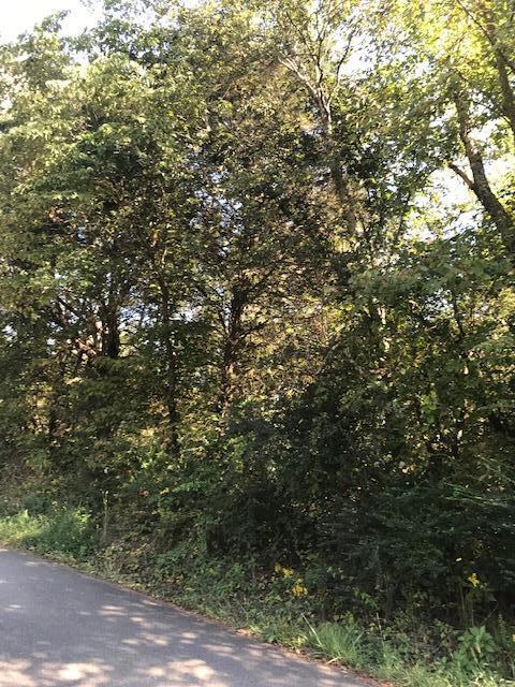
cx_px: 258
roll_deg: -1.0
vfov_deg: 63.4
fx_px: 555
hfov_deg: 49.7
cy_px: 344
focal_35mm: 28
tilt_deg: +15.4
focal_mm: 3.99
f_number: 1.8
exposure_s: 1/120
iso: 25
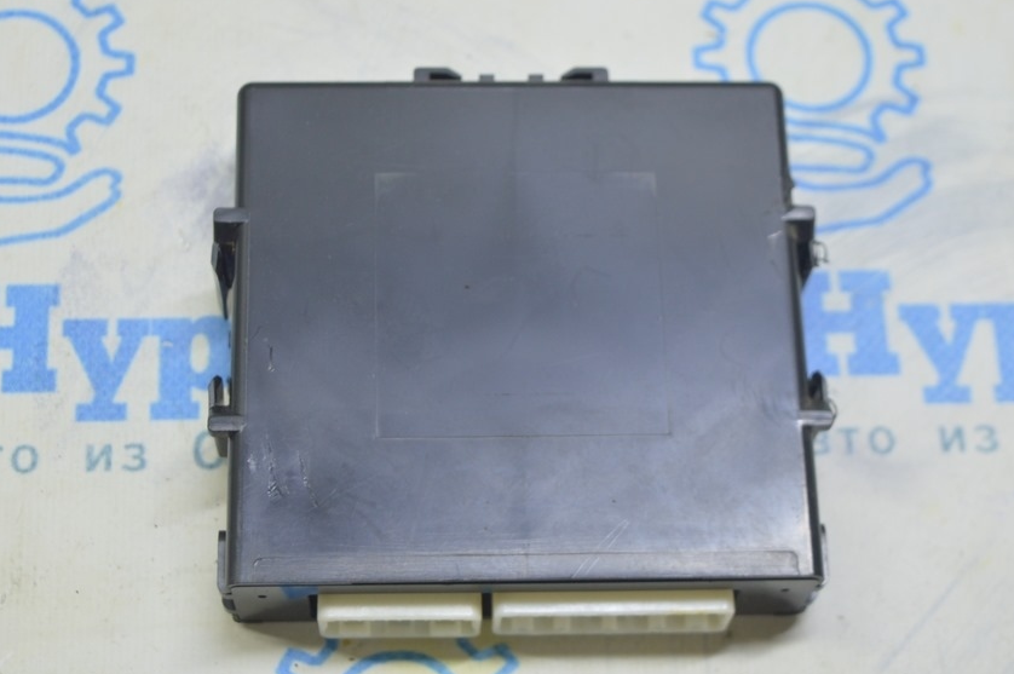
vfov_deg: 17.7
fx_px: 2167
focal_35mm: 77
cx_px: 483
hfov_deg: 26.3
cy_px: 338
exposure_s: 1/20
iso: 400
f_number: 5.6
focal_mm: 42
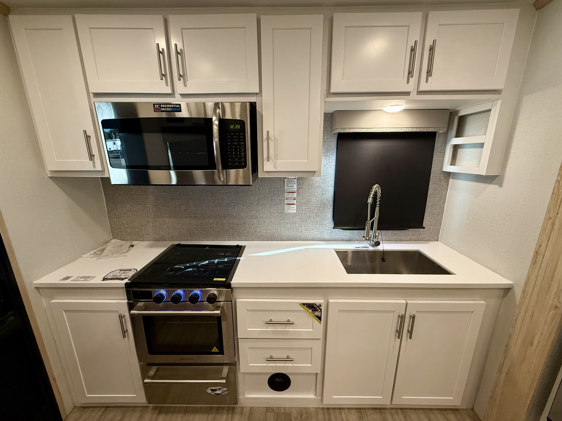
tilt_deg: -13.8
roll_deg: +1.6
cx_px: 281
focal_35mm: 14
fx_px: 227
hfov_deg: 102.1
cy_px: 210
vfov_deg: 85.7
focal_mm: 2.22
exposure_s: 1/99
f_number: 2.2
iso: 320
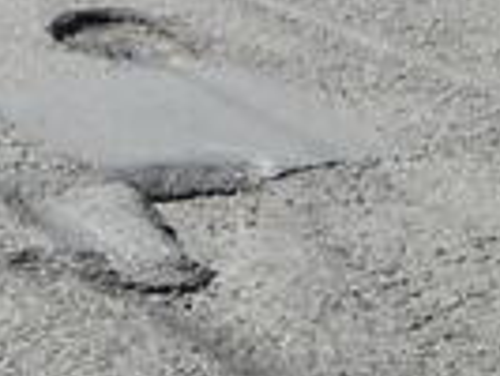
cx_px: 165
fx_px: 2342
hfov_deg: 12.2
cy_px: 118
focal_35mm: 162
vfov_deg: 9.2
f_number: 8
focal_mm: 28
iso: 125
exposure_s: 1/200
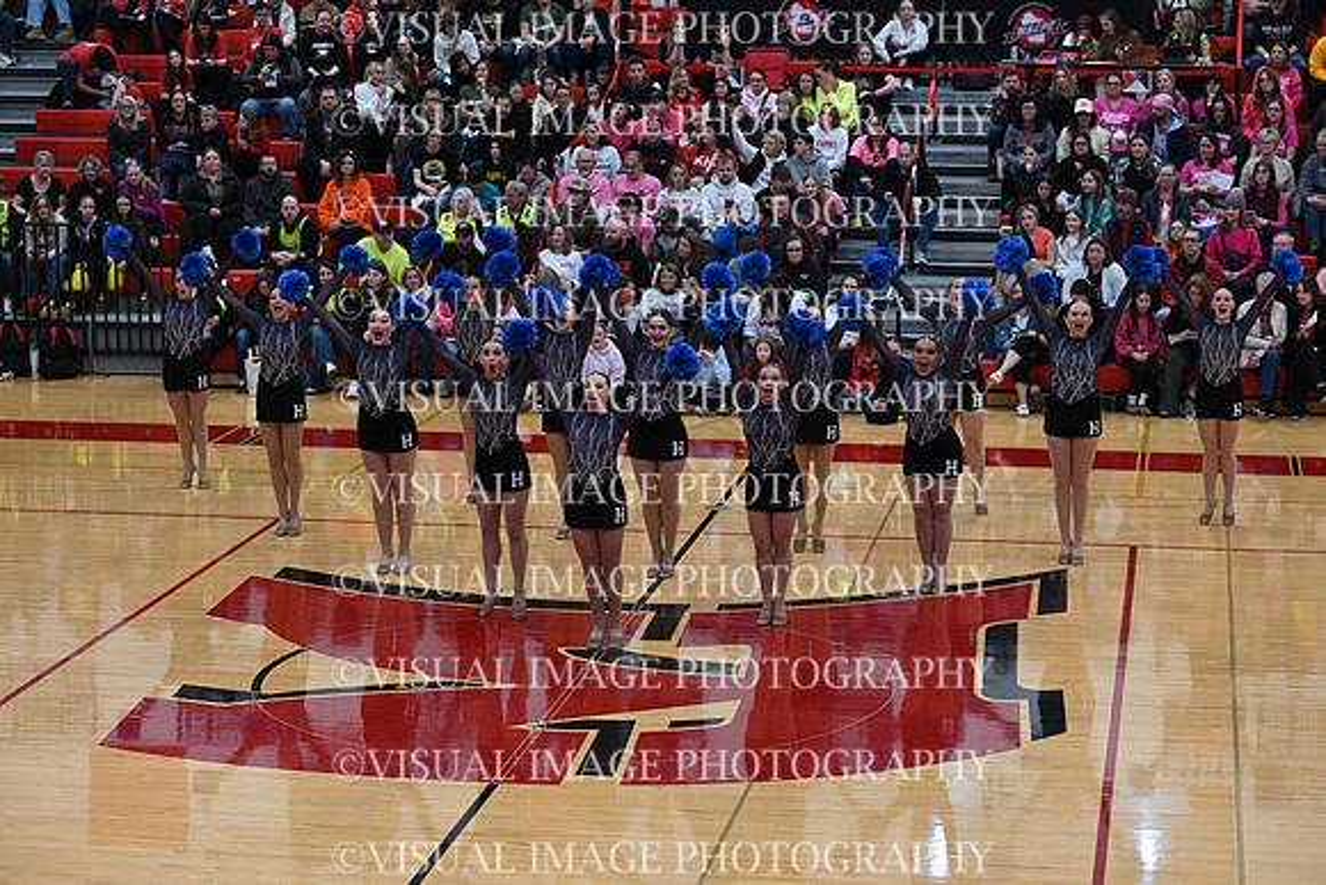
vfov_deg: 15.9
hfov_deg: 23.6
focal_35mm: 86
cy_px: 442
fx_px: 3168
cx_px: 663
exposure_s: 1/400
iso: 4000
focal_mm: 86
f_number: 4
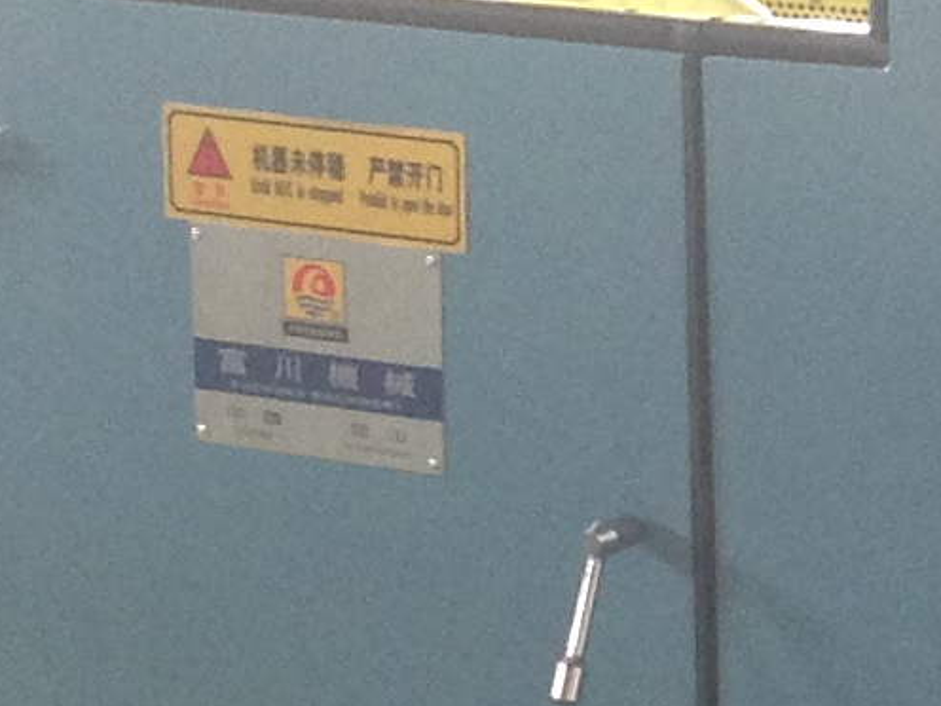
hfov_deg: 8.9
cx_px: 1444
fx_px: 5899
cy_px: 167
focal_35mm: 217
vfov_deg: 6.8
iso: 160
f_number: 2.4
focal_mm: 4.13
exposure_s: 1/20
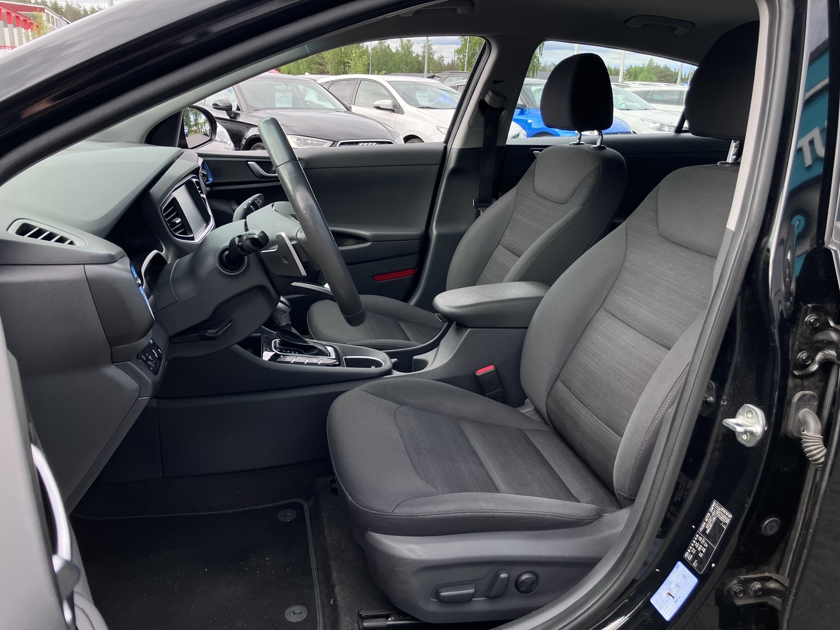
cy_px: 315
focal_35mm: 28
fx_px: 679
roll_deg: -1.9
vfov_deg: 49.7
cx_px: 420
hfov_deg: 63.4
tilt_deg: -17.8
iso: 32
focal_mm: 3.99
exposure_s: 1/445
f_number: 1.8
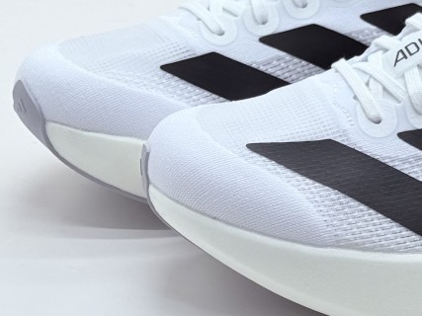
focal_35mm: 48
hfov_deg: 39.7
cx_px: 211
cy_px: 158
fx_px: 585
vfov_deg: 30.3
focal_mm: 6.76
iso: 64
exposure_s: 1/675
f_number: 1.78
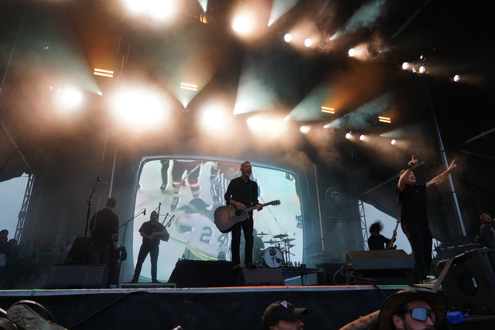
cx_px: 248
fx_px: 330
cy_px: 165
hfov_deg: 73.7
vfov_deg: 53.1
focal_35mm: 24
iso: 125
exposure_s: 1/60
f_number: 4
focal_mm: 24
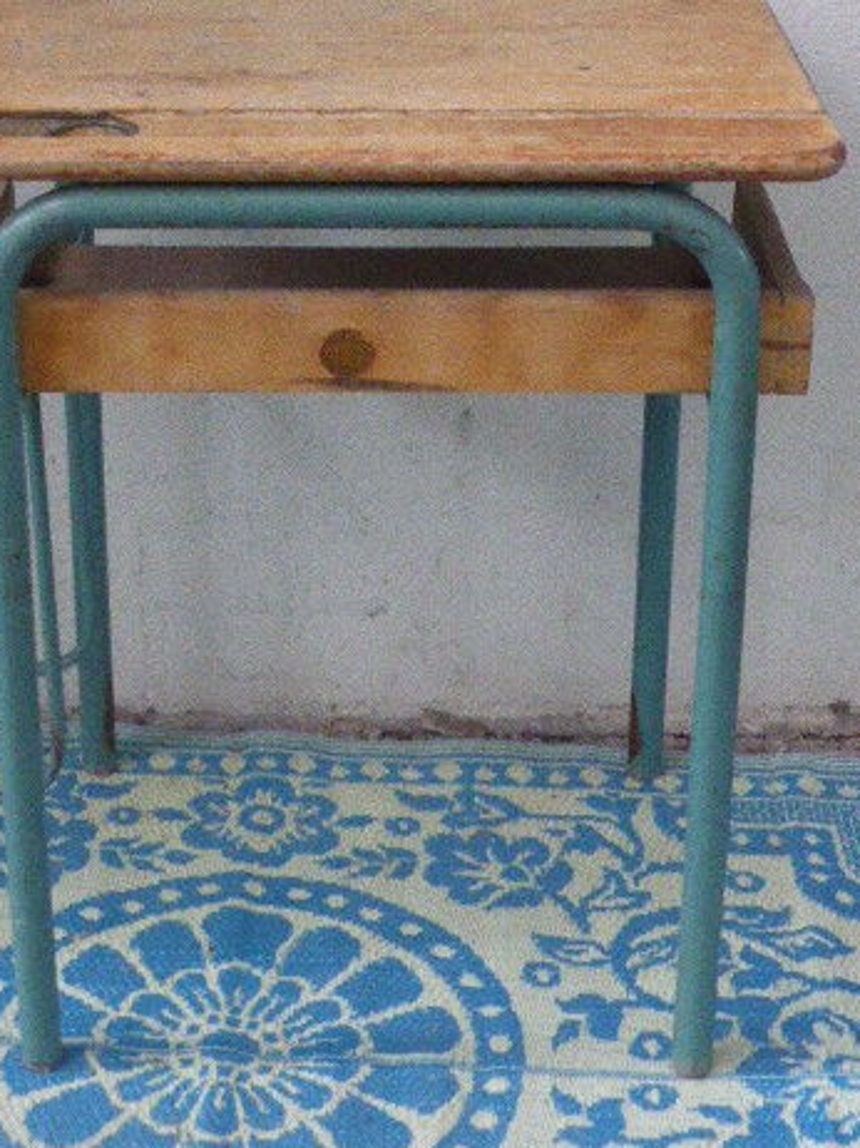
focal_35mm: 79
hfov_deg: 18.6
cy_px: 398
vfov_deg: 24.6
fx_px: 2619
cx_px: 301
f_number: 4.6
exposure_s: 1/40
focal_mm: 9.7
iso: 1600
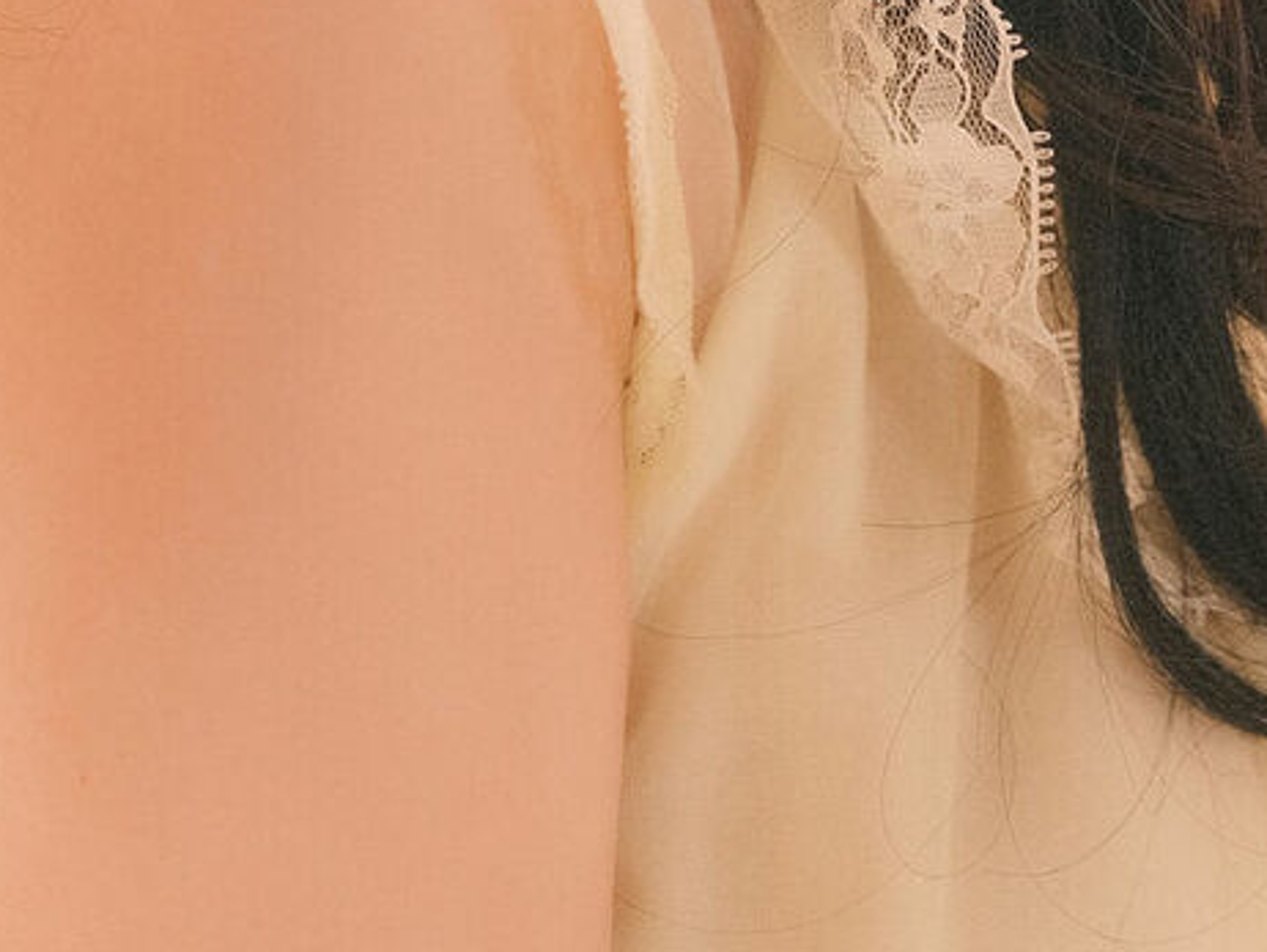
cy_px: -1058
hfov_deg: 7.3
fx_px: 9961
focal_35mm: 272
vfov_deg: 5.3
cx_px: 985
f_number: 2.8
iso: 640
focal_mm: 55
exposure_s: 1/500
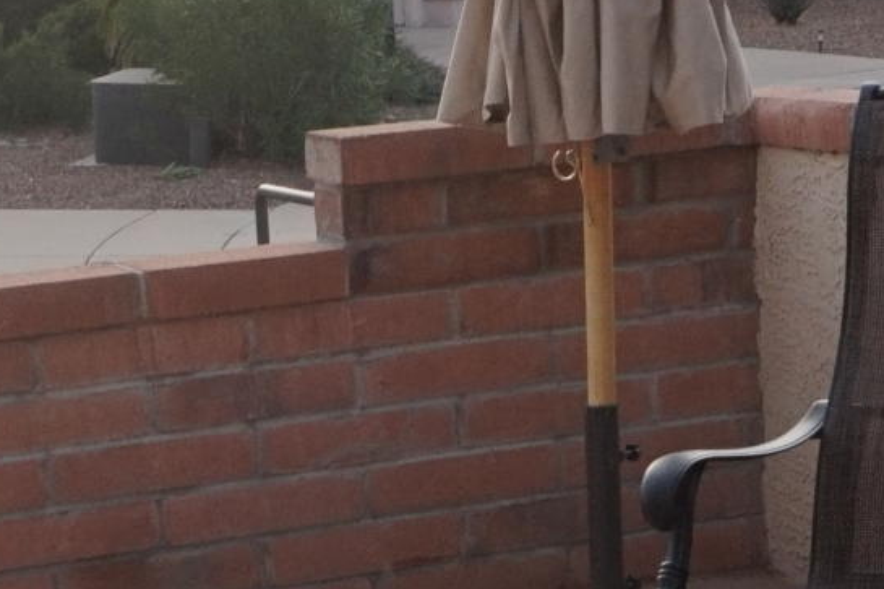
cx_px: 438
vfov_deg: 10.3
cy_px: 562
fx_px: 3240
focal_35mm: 132
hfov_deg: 15.5
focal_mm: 16
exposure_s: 1/125
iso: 320
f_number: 11
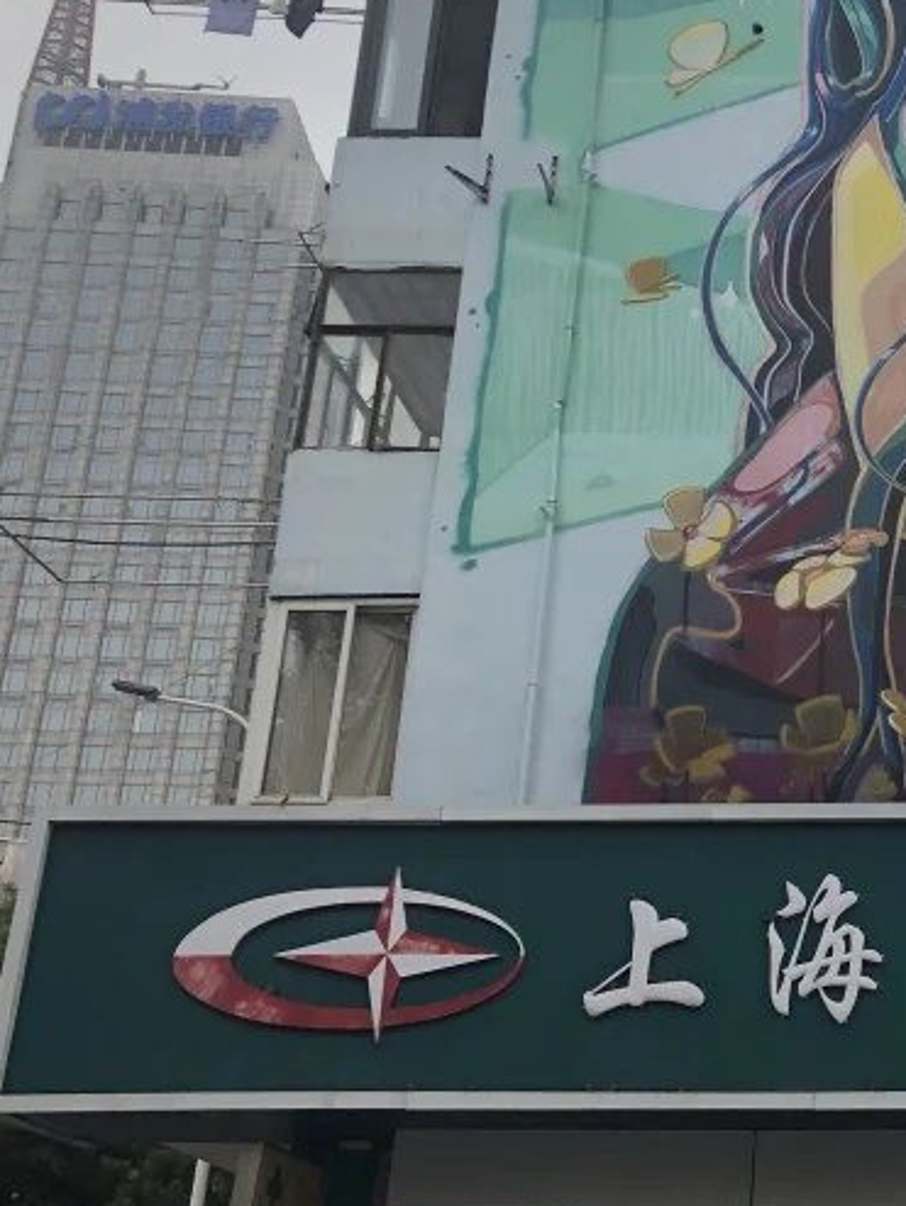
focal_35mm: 68
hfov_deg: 20.1
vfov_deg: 28.3
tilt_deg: +25.8
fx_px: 2371
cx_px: 1128
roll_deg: +0.3
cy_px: 361
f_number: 1.8
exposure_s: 1/1143
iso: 20
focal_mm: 4
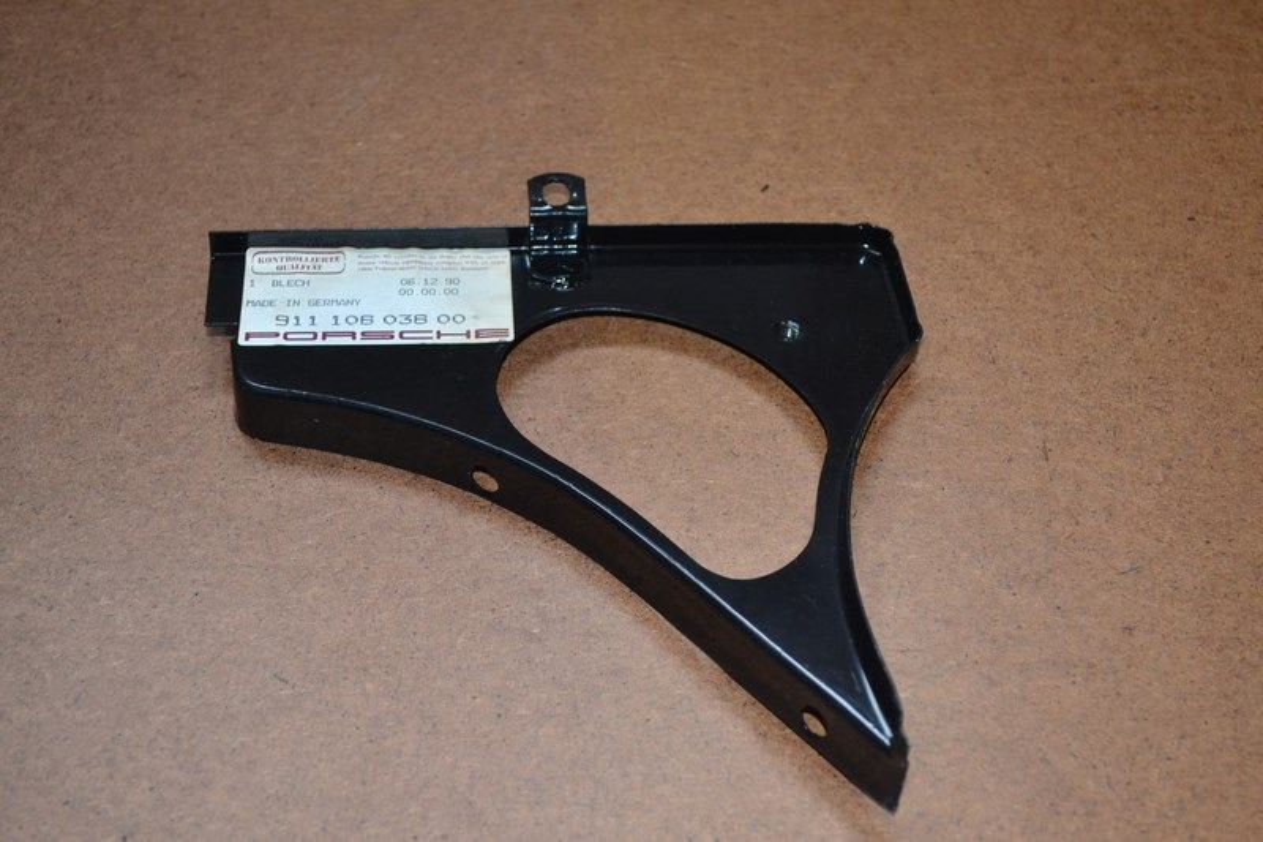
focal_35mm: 57
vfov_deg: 23.8
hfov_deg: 35.1
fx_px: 1999
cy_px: 421
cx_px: 632
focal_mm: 38
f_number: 5
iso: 1600
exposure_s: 1/60
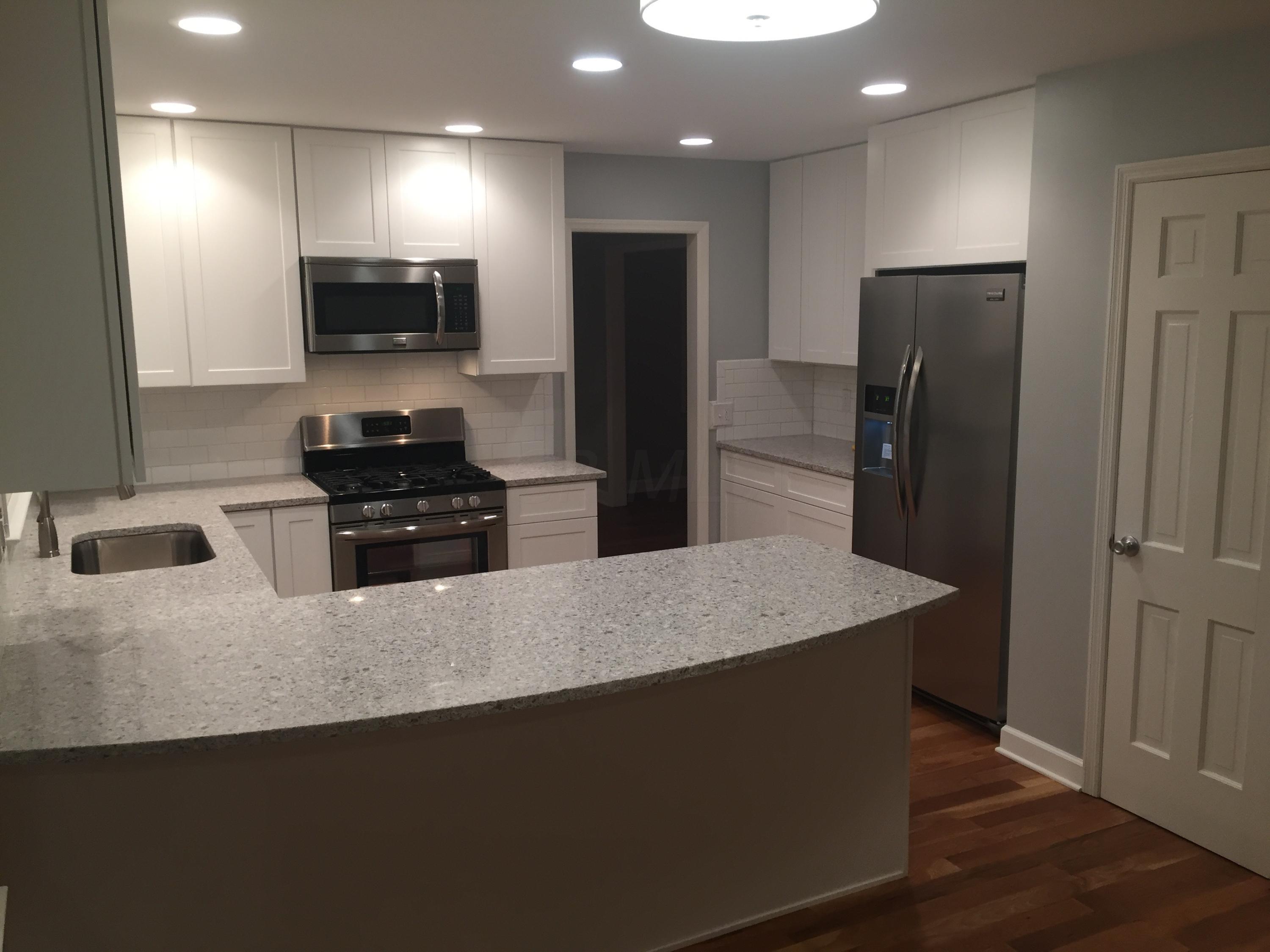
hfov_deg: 61.7
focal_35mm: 29
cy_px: 476
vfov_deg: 48.2
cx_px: 635
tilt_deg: -9.2
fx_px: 1064
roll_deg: +0.0
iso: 64
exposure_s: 1/30
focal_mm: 4.15
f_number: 2.2
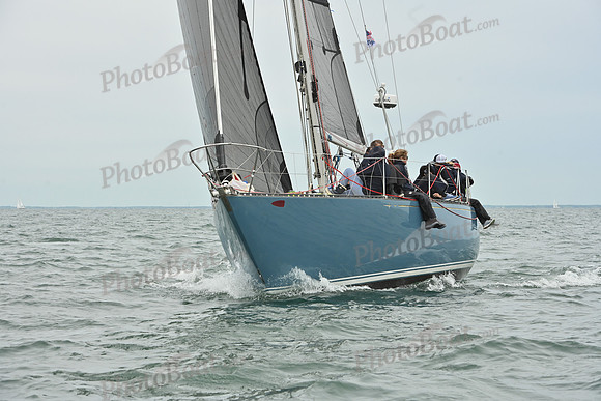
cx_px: 300
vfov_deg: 12.2
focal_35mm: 112
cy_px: 200
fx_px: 1870
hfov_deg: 18.3
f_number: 8
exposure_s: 1/1000
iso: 320
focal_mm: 112
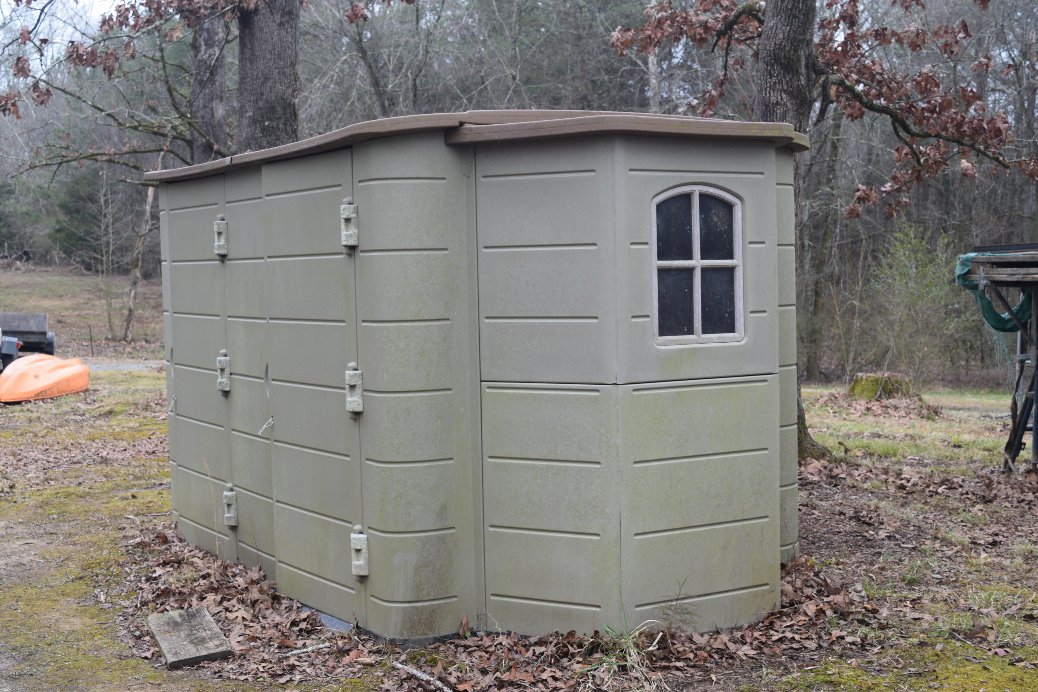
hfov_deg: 40.3
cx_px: 511
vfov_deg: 27.5
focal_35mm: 49
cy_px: 341
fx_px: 1413
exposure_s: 1/160
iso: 400
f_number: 6.3
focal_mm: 32
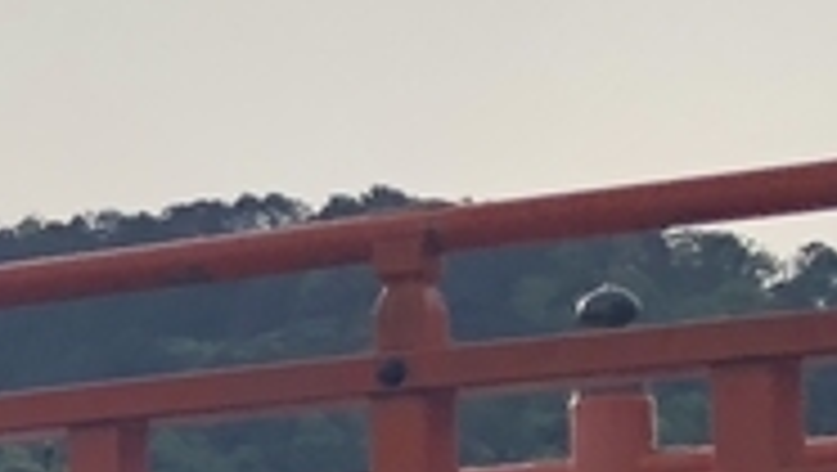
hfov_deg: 9.6
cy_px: 1029
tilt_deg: +2.0
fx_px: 4376
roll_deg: +0.3
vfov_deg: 6.0
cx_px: -1197
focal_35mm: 197
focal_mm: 3.99
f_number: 1.8
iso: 25
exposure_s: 1/5405
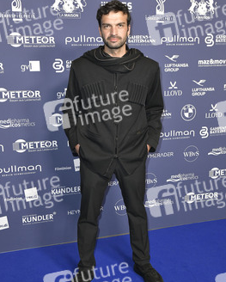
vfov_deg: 45.7
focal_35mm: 40
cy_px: 154
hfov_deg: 37.4
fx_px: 334
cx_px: 113
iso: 2000
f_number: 6.3
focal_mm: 35
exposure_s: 1/200
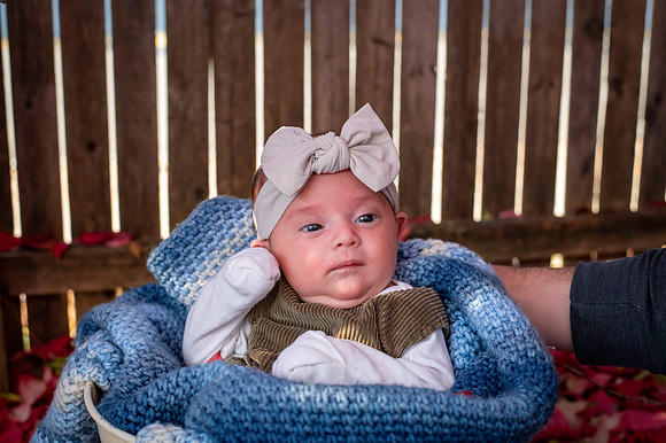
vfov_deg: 27.0
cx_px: 333
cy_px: 222
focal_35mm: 50
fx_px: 924
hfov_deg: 39.6
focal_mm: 50
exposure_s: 1/1000
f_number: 5
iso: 3200
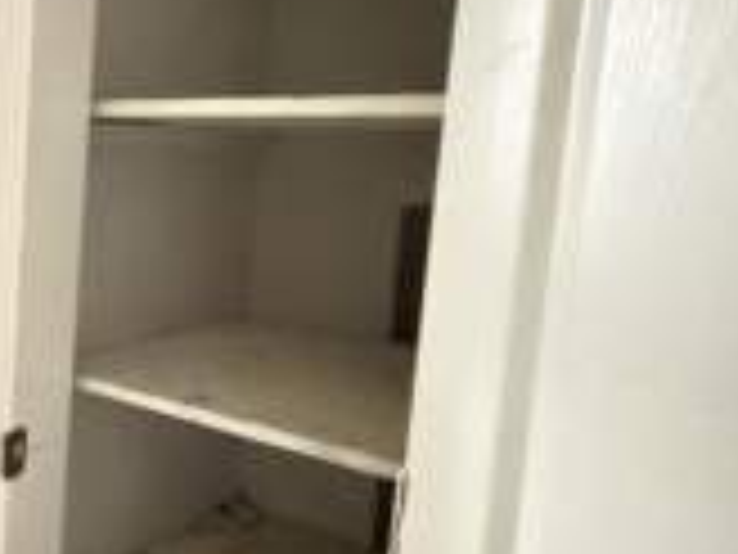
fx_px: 874
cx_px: -104
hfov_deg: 37.2
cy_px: 232
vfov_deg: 35.1
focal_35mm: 41
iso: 3200
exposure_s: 1/25
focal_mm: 2.22
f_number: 2.2
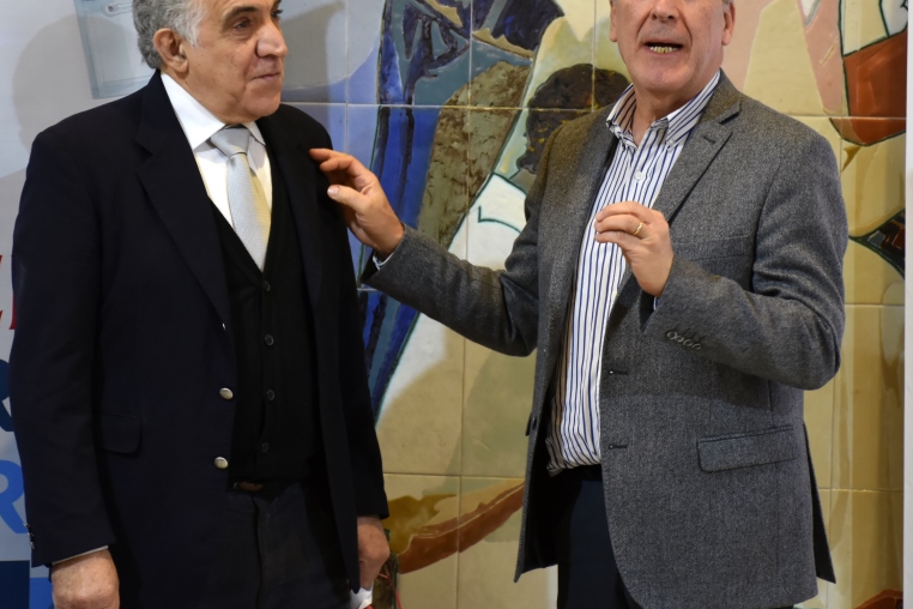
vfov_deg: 10.3
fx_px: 3373
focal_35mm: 133
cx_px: 439
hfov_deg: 15.4
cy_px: 201
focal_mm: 66
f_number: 5
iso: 800
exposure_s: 1/25
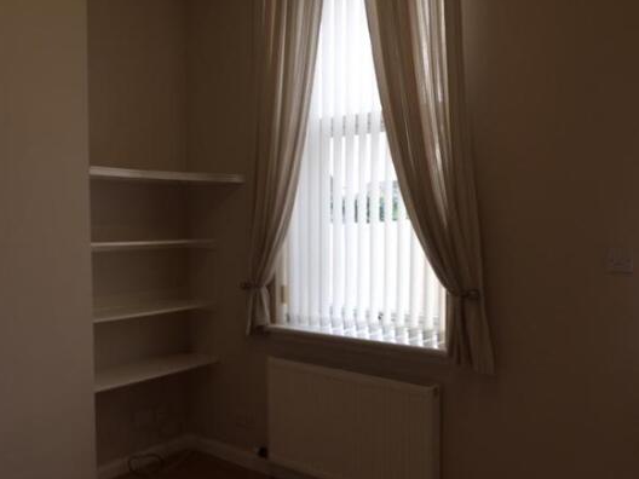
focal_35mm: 32
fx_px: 591
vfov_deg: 44.1
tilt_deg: -5.5
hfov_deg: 56.7
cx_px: 289
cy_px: 261
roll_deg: +0.0
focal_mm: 4.15
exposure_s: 1/50
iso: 32
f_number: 2.2
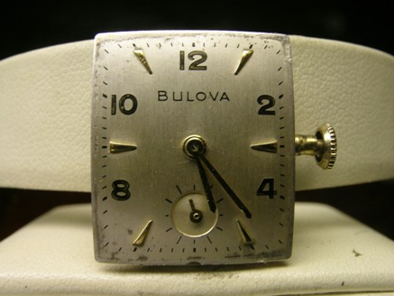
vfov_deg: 36.0
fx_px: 455
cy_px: 145
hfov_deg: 46.8
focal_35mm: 40
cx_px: 197
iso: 65
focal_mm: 8
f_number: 6.2
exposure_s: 1/3.8
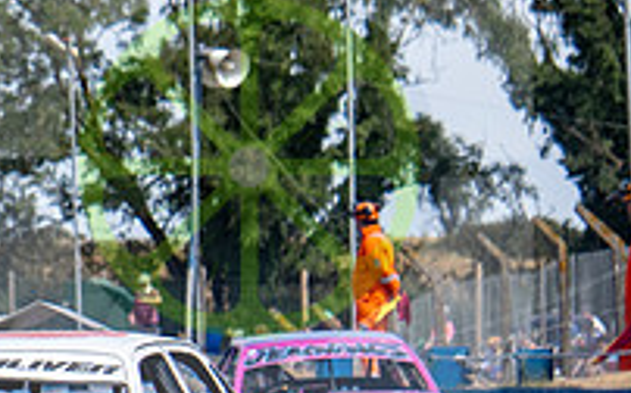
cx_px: -173
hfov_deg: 4.7
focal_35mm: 445
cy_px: 316
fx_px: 7648
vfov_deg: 2.9
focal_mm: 66
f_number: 3.5
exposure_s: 1/640
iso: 100
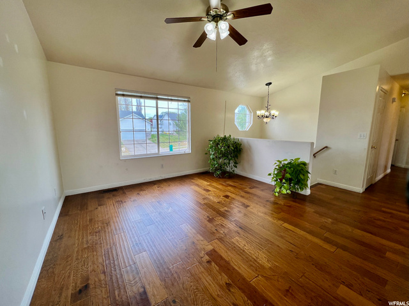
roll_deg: +0.2
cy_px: 153
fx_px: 154
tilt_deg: -8.7
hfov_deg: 106.2
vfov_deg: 89.9
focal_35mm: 13
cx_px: 204
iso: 32
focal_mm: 1.57
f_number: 1.8
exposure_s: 1/230
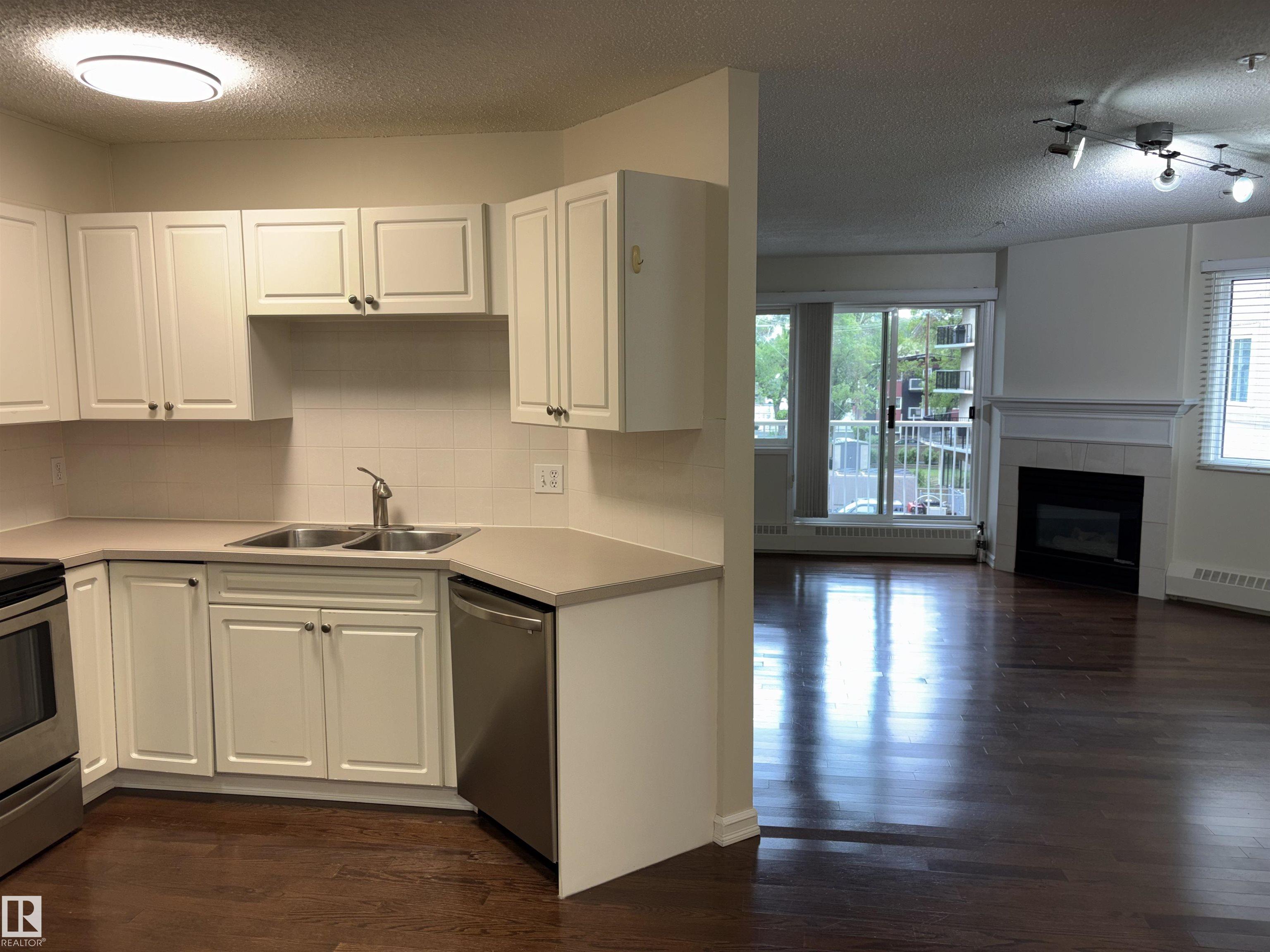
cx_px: 635
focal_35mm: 26
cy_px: 476
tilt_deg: -6.1
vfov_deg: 53.1
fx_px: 954
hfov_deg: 67.3
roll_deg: +0.7
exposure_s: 1/20
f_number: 1.6
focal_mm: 5.96
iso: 32
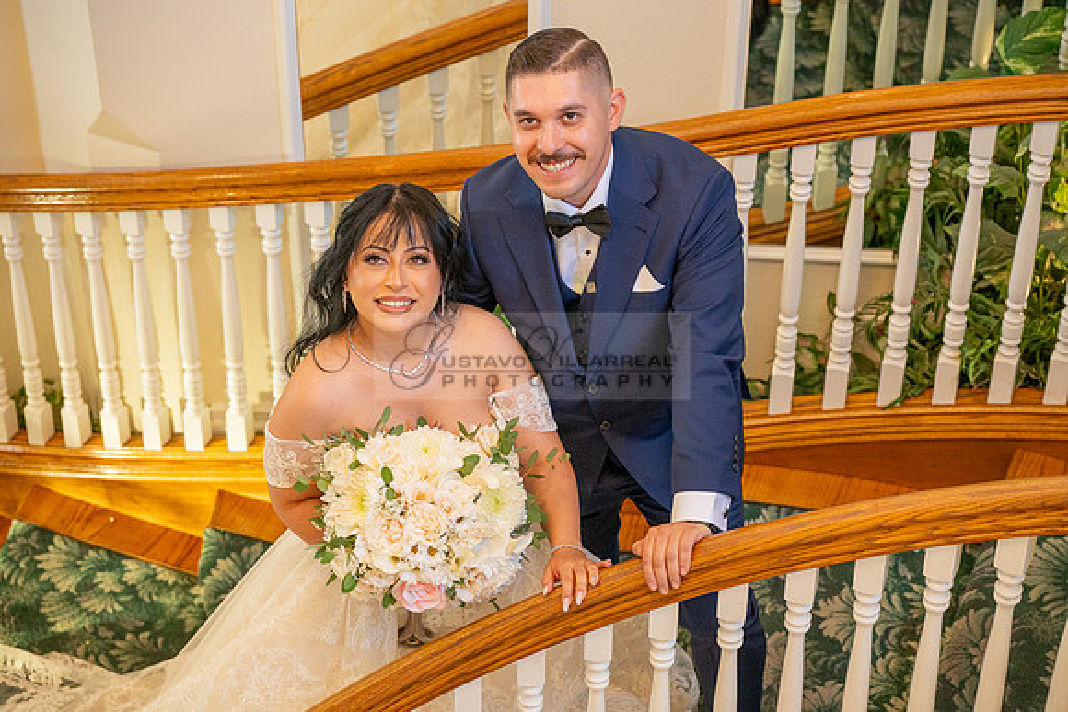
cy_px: 356
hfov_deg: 25.7
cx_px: 534
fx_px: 2344
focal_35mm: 79
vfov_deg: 17.3
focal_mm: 79
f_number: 4
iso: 1250
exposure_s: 1/200
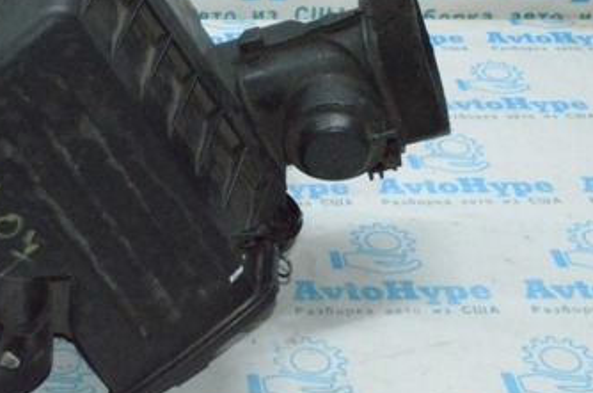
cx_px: 32
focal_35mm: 72
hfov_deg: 26.9
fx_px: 1183
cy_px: 141
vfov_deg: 18.8
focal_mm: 25
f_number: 16
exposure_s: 1/200
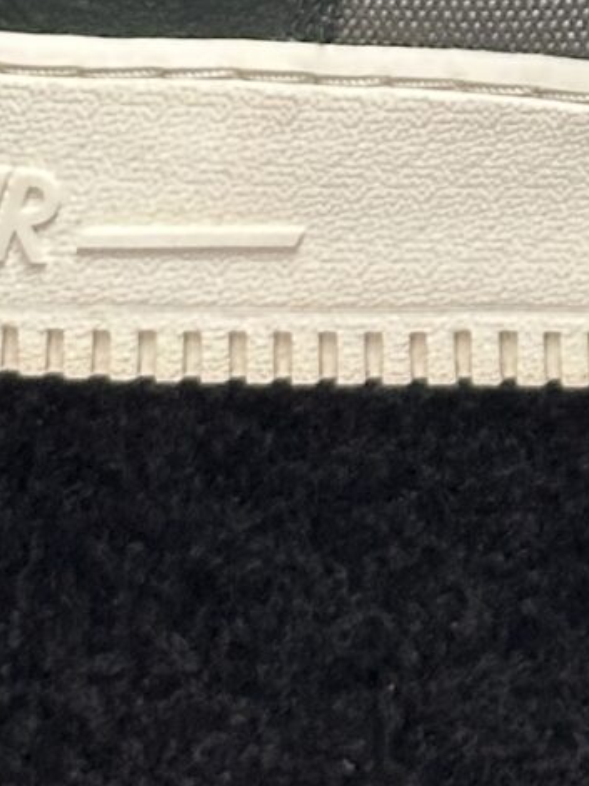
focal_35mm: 261
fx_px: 5924
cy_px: -749
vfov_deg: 7.3
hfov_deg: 5.6
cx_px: 984
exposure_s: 1/33
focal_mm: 6.86
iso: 320
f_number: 1.78
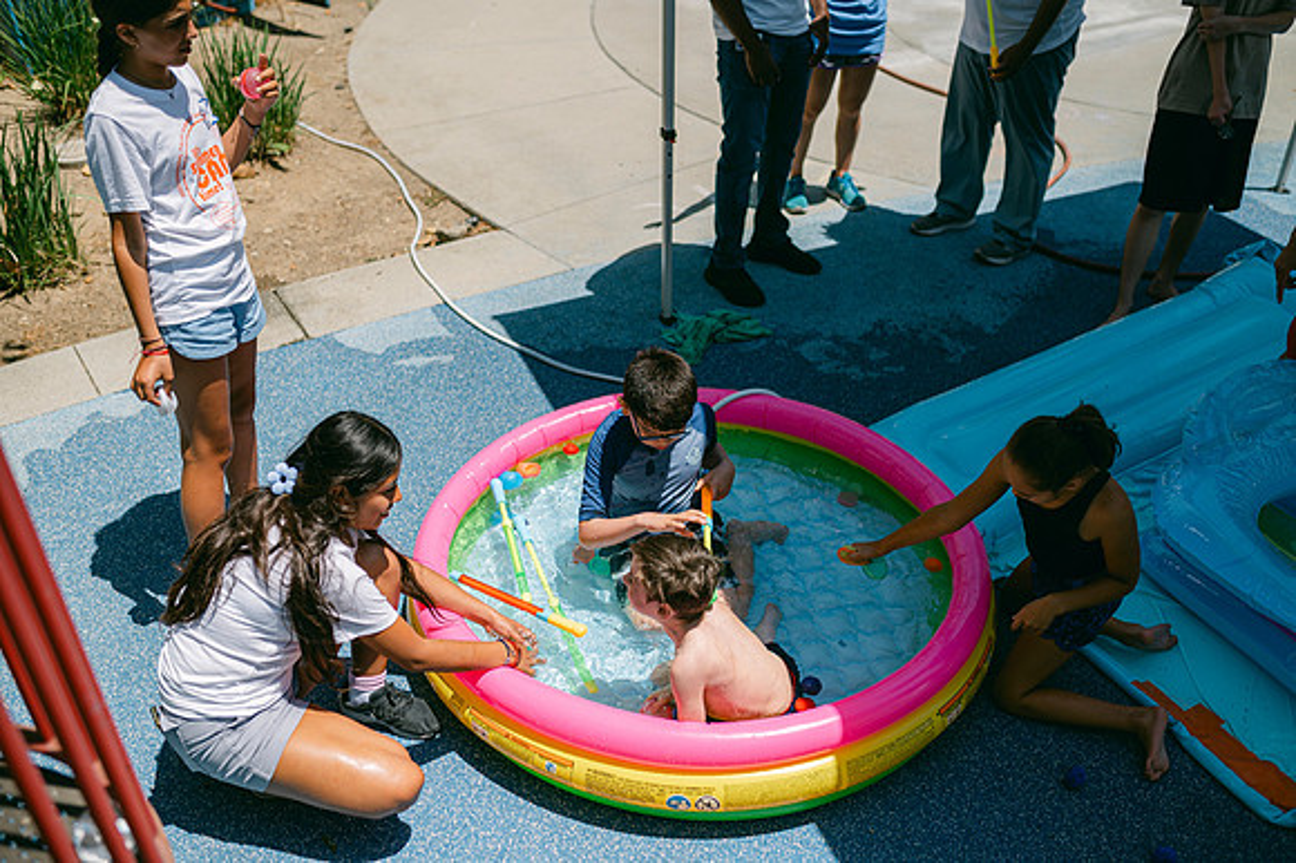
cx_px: 648
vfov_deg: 37.8
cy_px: 432
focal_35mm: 35
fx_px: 1259
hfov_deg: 54.5
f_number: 2
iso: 100
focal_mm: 35
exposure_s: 1/6400
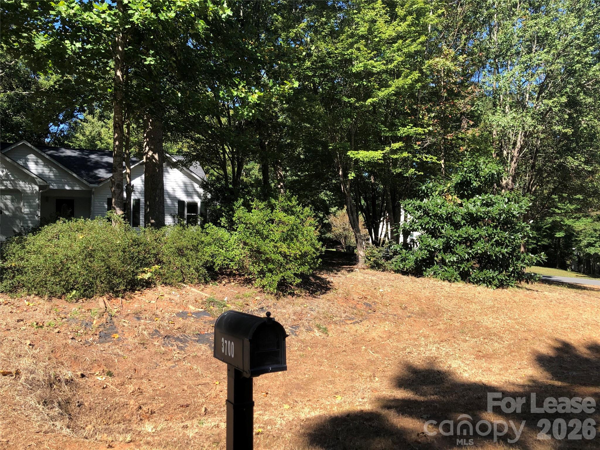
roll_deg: +0.7
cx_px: 300
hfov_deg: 63.4
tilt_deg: +2.1
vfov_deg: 49.7
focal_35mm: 28
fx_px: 485
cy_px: 225
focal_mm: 3.99
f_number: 1.8
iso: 20
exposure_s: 1/607
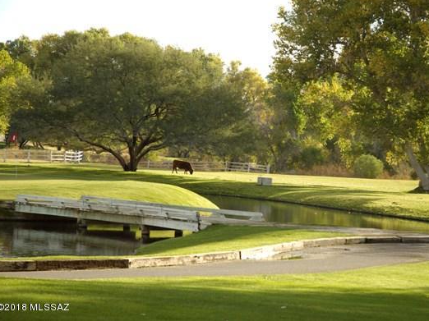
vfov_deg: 12.9
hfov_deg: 17.1
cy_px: 160
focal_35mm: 115
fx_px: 1425
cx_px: 236
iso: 100
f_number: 4.5
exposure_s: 1/200
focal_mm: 70
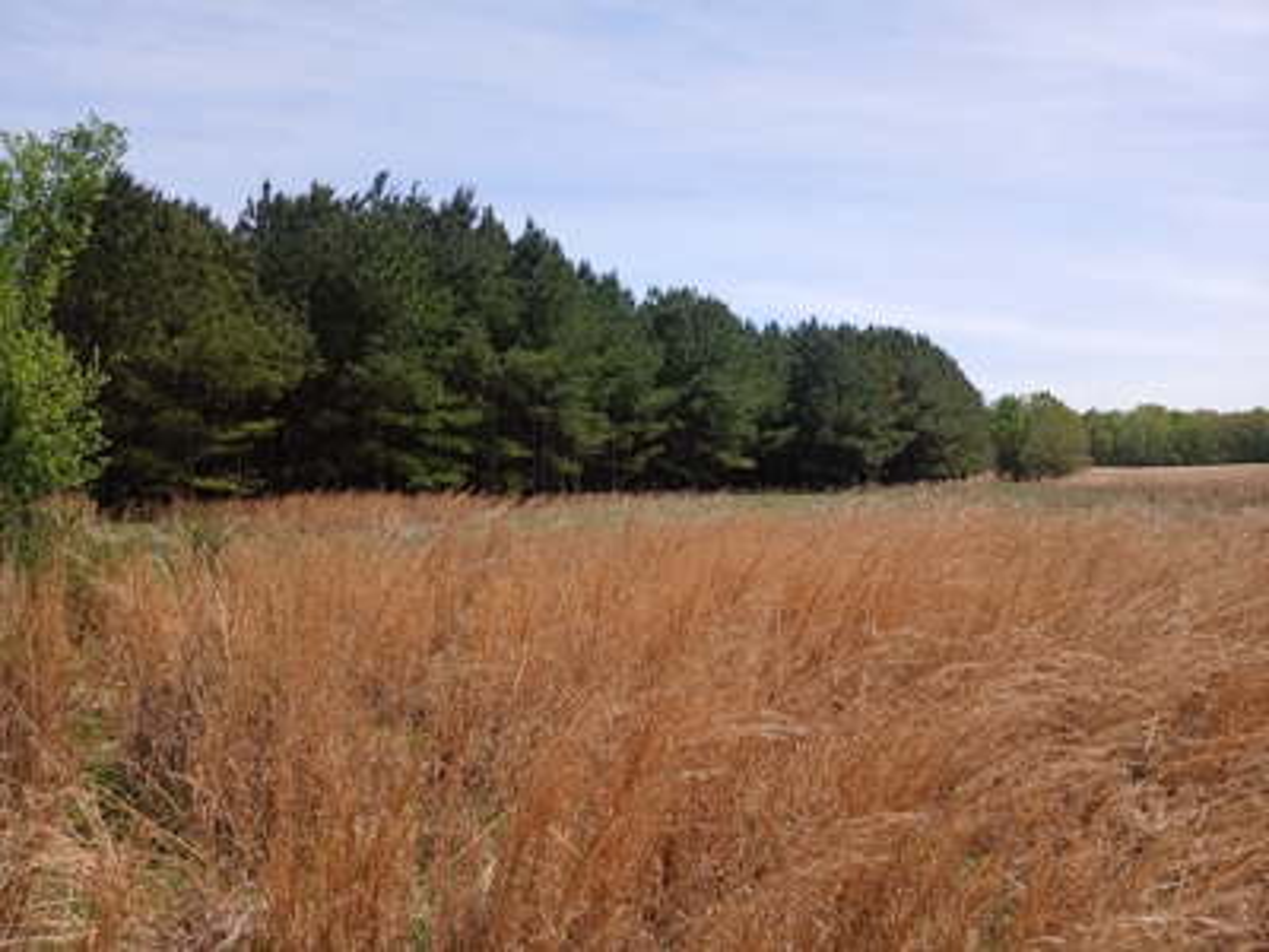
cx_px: 634
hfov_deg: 67.3
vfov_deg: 53.1
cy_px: 476
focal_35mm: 26
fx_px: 953
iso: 20
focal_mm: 3.98
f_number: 1.8
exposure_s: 1/611
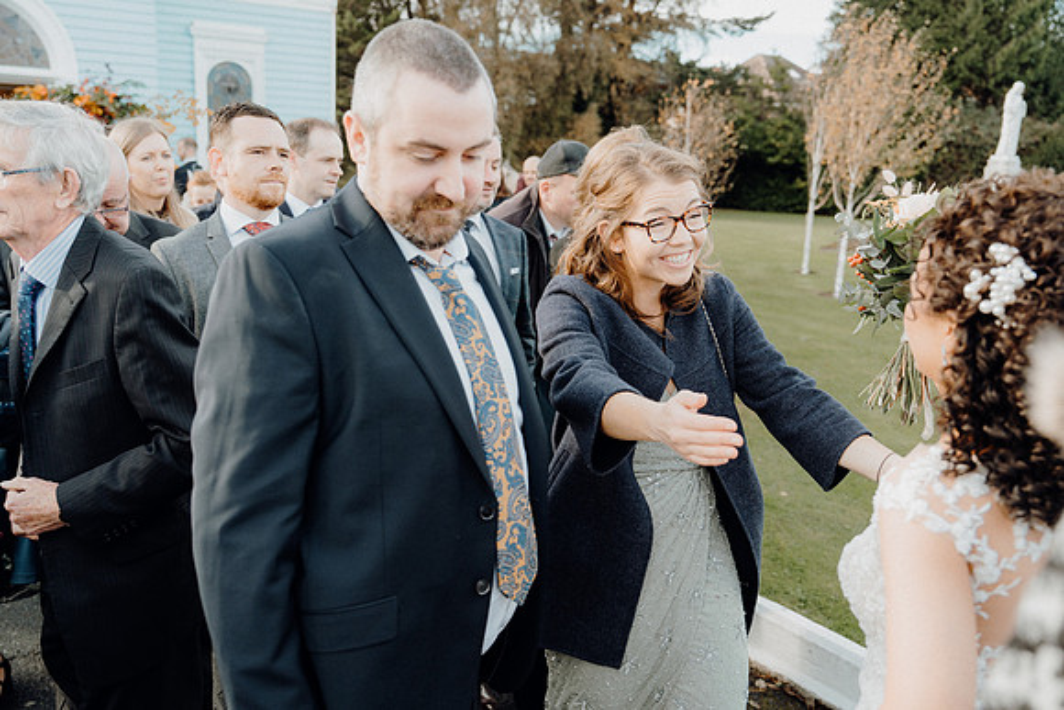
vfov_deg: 40.0
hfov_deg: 57.2
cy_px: 355
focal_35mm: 33
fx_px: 976
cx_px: 532
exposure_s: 1/400
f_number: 3.5
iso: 320
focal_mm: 33
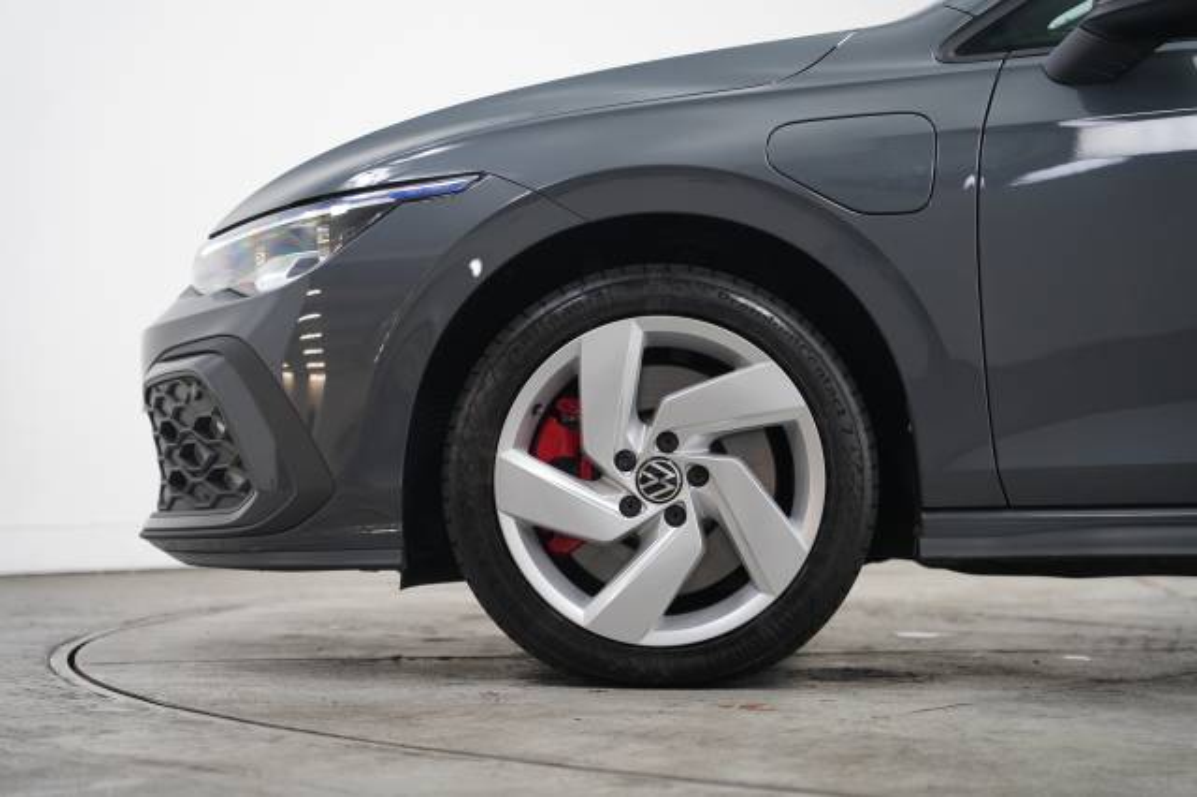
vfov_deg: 20.5
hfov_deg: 30.4
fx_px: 2203
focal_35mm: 66
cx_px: 598
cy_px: 398
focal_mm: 66.3
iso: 1600
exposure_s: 1/160
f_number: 3.2
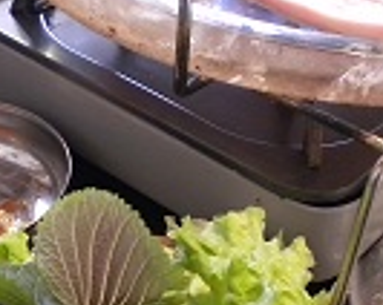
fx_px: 1019
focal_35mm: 90
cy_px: 190
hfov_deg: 21.3
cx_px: 150
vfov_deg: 17.0
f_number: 3.1
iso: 400
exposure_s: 1/20.3
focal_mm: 6.3
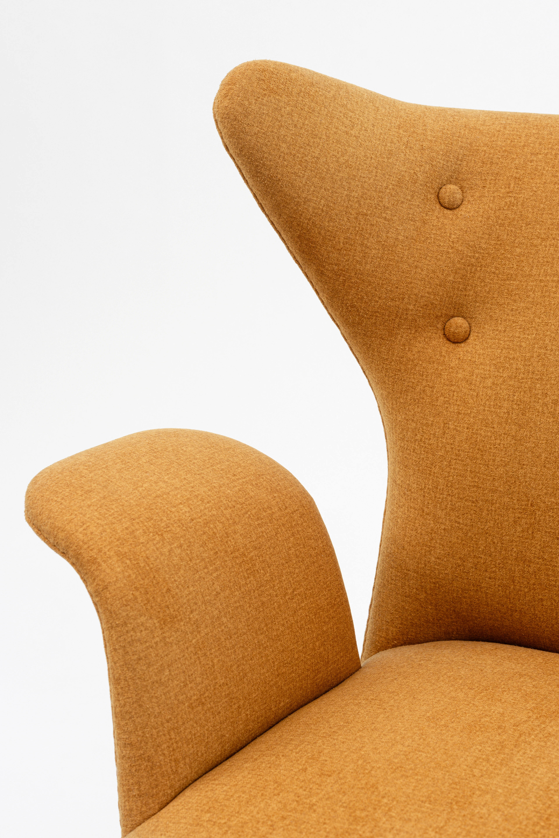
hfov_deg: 27.0
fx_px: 1164
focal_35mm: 50
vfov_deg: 39.6
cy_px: 419
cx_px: 280
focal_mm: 50
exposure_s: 1/40
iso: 250
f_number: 8
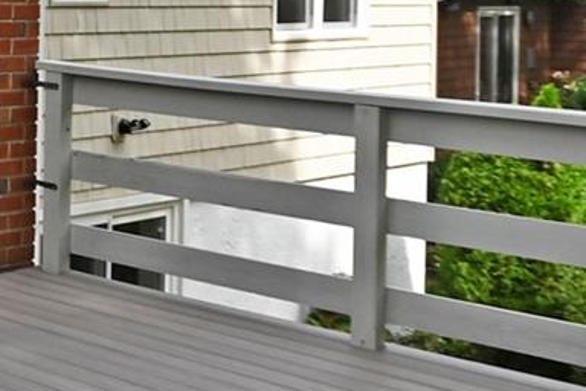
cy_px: -88
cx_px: -440
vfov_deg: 16.3
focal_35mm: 80
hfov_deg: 19.6
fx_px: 1302
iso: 100
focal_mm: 10
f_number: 6.3
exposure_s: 1/320
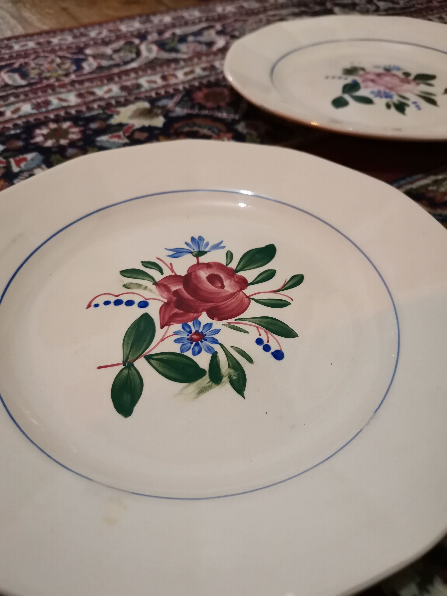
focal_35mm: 26
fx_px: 448
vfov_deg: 67.3
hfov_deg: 53.1
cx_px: 224
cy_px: 298
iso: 1000
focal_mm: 4.75
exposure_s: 1/25
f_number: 1.8
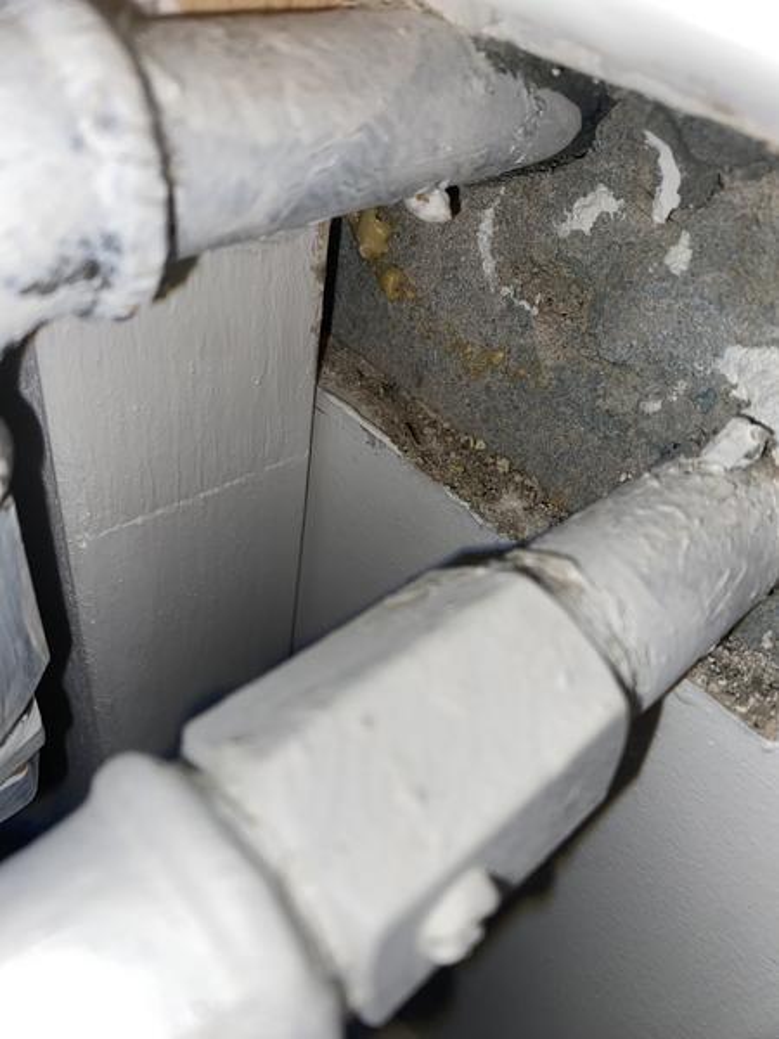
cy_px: 520
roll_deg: -11.0
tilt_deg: -41.0
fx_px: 750
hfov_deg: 54.9
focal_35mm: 25
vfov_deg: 69.4
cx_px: 390
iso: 32
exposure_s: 1/2865
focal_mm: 4.25
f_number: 1.8
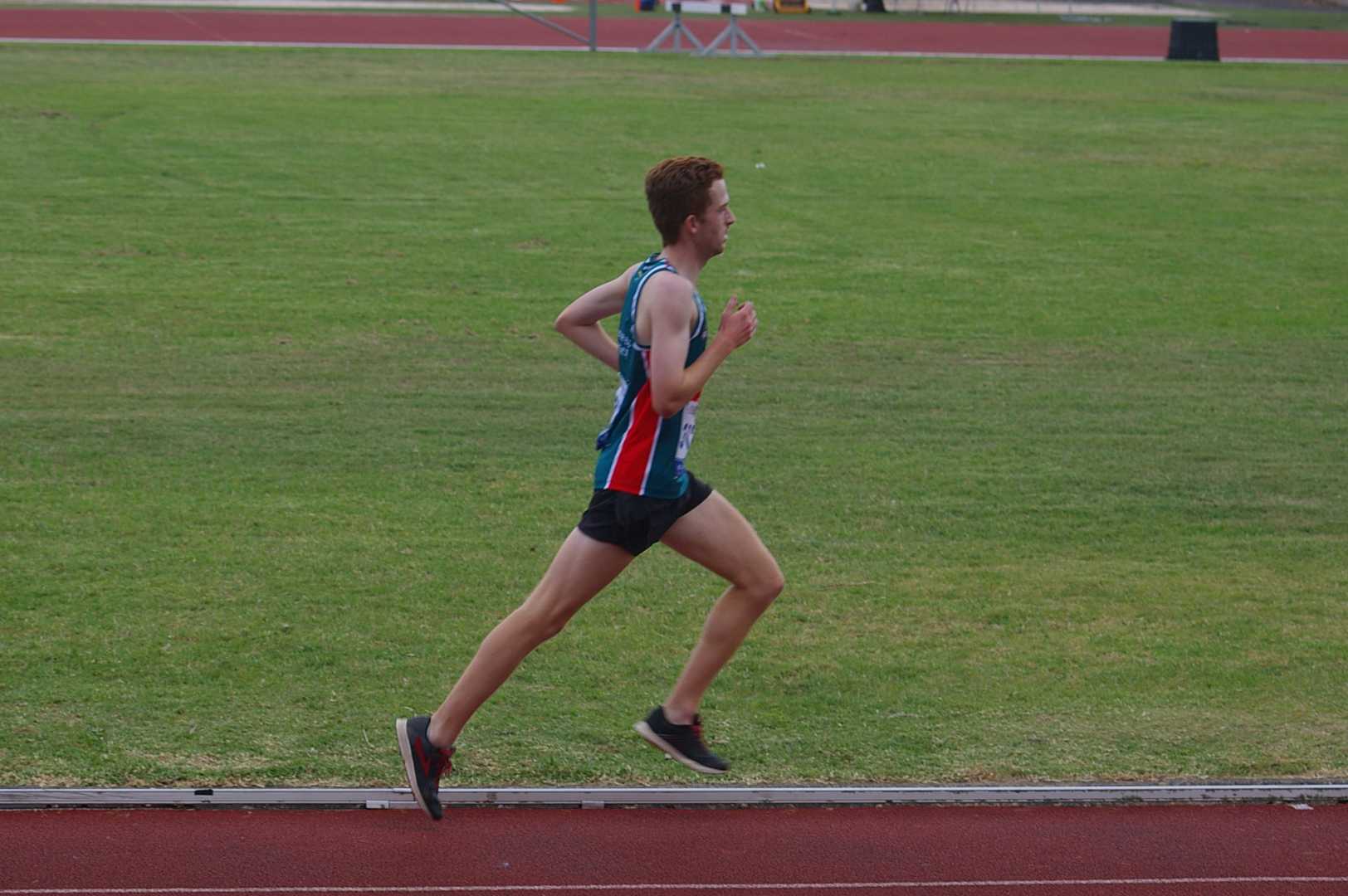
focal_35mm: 105
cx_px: 674
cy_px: 448
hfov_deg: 19.5
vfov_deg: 13.0
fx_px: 3928
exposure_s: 1/350
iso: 200
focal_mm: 70
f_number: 5.6
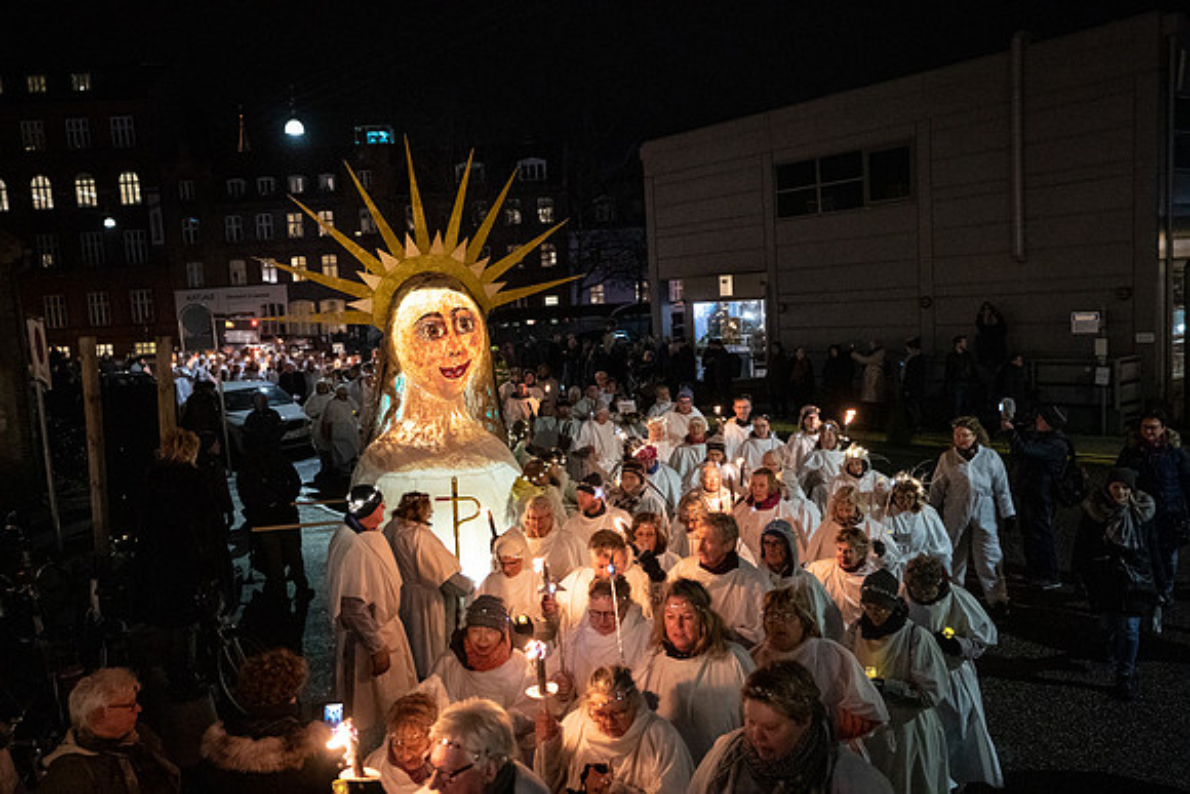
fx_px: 1025
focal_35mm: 31
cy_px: 397
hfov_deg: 60.3
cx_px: 595
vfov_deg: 42.3
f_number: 2.8
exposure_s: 1/250
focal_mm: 31
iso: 12800
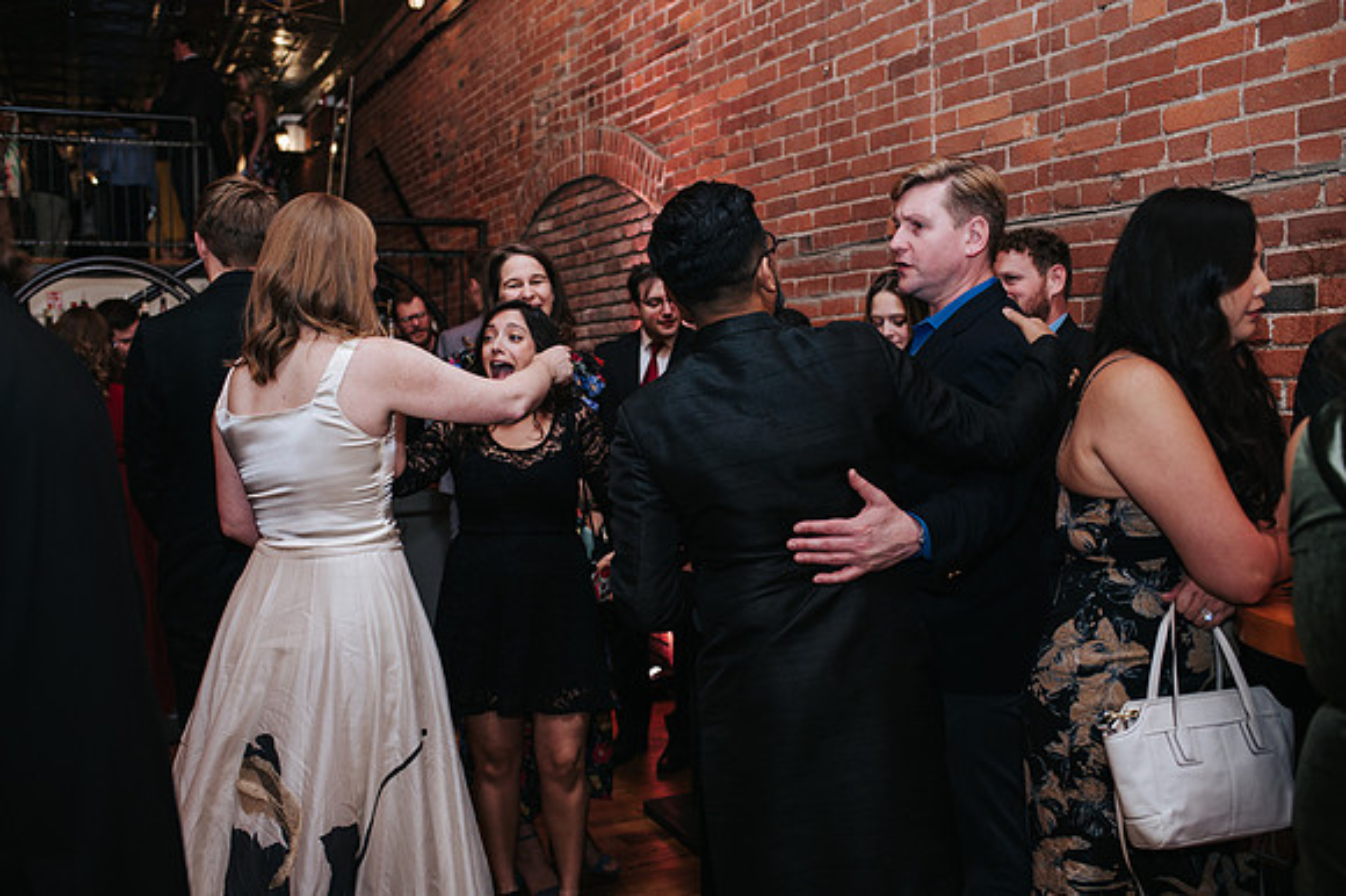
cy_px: 448
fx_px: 1308
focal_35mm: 35
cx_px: 673
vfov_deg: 37.8
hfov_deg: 54.5
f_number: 3.2
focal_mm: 35
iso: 800
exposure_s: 1/200
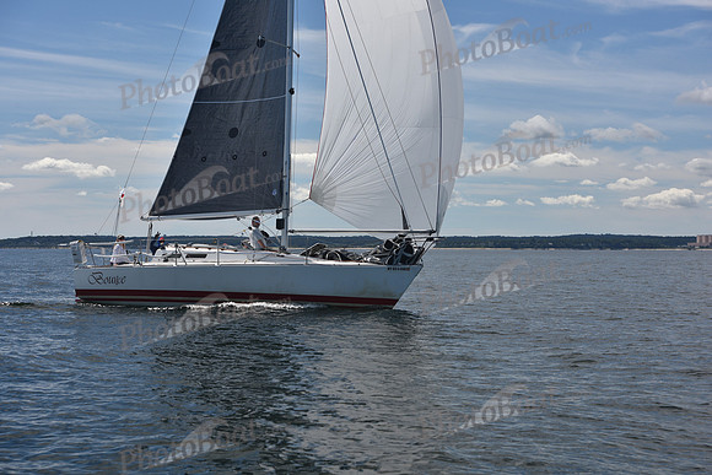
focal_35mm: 70
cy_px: 238
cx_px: 356
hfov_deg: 28.8
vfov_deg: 19.5
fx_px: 1385
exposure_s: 1/500
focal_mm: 70
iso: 200
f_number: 7.1
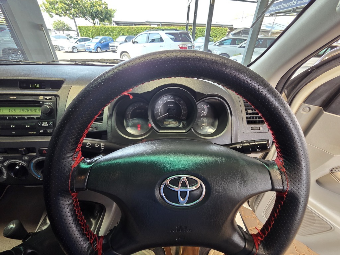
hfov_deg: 106.2
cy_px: 128
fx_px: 128
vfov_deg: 89.9
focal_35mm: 13
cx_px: 170
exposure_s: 1/50
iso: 200
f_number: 2.2
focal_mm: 2.2
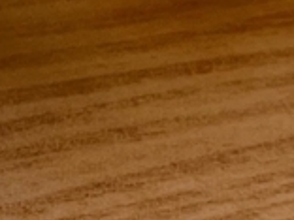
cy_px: -355
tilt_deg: -38.4
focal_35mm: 200
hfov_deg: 8.5
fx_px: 1699
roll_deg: -2.1
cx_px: -533
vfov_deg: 6.9
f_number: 1.6
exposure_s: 1/122
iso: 40
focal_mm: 5.1
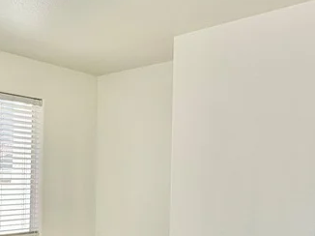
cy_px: 175
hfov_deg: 39.6
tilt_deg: -1.9
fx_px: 400
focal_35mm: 44
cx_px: 27
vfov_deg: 32.3
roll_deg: -0.3
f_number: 2.2
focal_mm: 2.22
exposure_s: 1/381
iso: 50
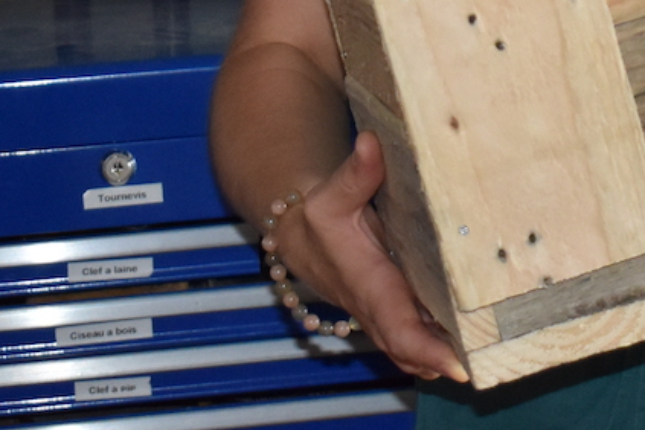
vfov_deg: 7.1
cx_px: 622
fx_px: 3332
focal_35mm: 186
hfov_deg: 11.0
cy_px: -411
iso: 1400
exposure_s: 1/125
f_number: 4.2
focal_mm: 30
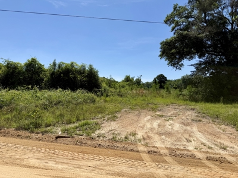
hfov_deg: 71.6
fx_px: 165
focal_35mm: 24
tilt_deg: +1.2
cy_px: 89
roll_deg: -2.5
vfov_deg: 56.8
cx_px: 119
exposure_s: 1/7353
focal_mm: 6.76
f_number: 1.78
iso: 80
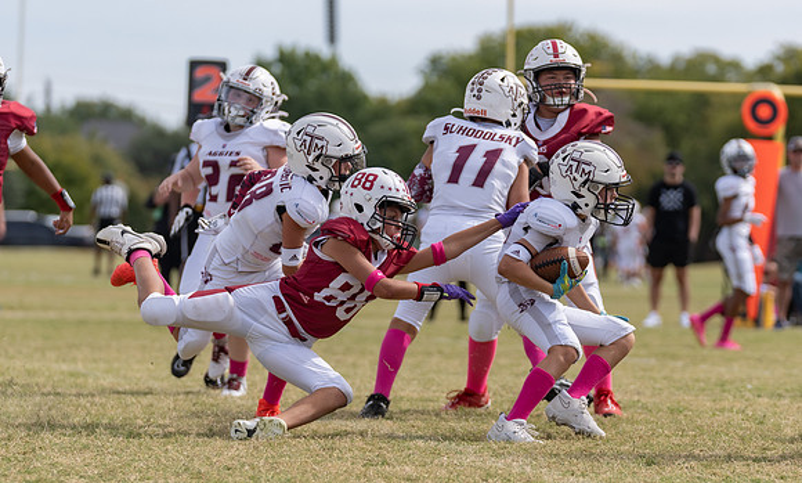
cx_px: 439
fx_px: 5527
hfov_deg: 8.3
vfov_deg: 5.0
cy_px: 291
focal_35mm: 255
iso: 125
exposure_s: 1/2500
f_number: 3.2
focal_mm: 150
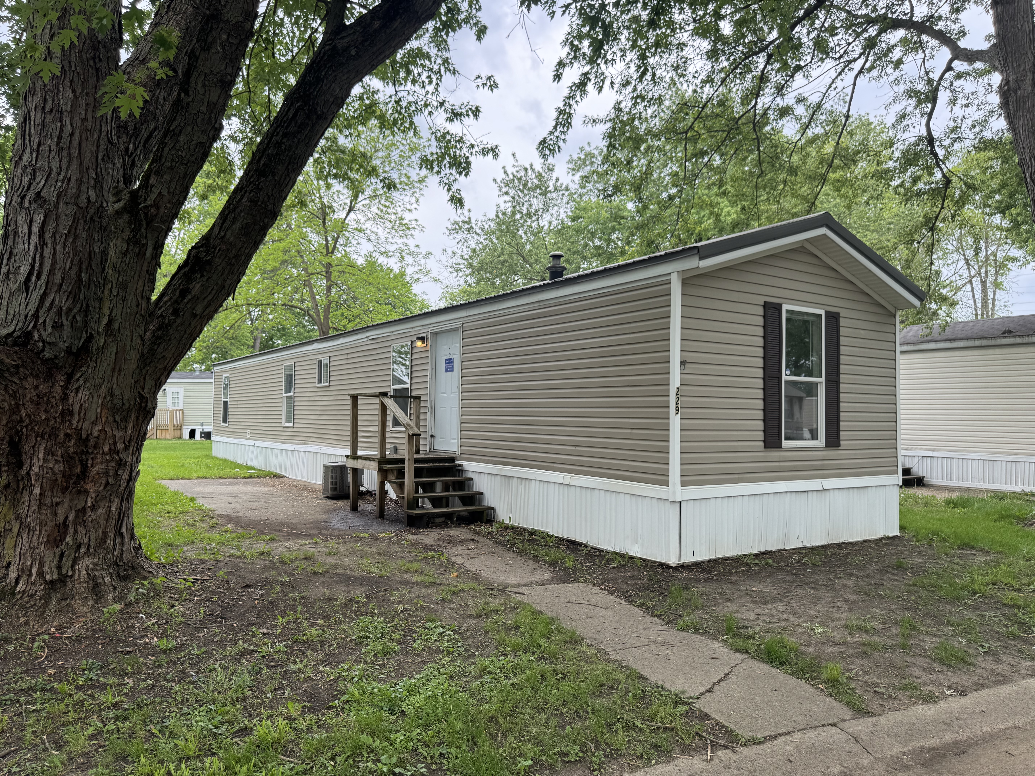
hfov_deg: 71.6
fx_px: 718
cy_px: 388
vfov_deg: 56.8
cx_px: 518
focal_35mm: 24
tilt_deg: +2.6
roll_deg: -0.4
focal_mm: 6.76
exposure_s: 1/864
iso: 80
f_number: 1.78
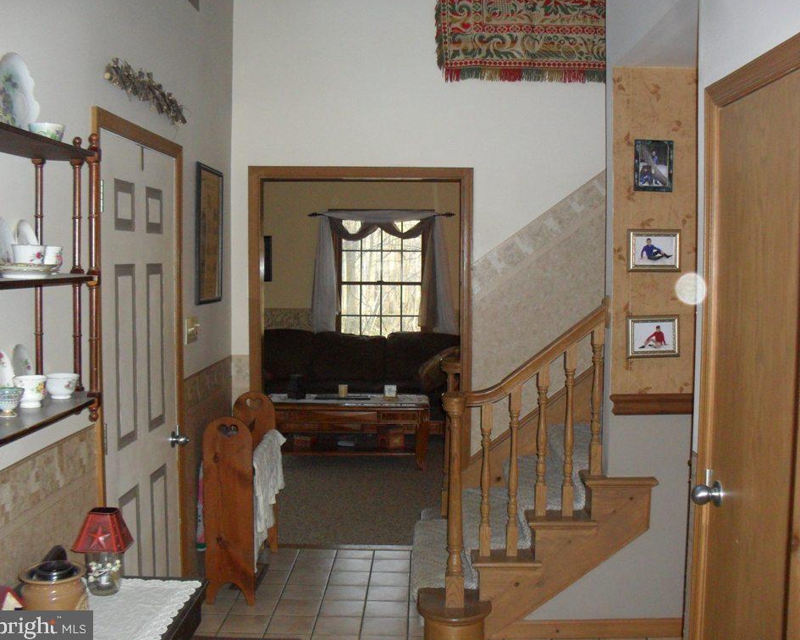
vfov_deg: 40.1
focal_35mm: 37
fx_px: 876
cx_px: 421
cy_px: 320
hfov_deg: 49.1
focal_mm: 6.3
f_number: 3.2
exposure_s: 1/45
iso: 240
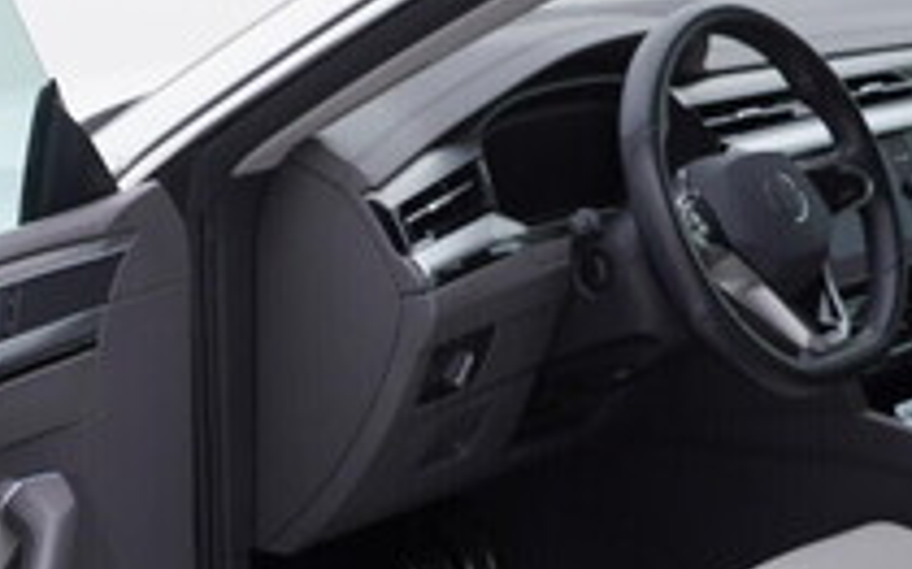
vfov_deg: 13.5
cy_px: 441
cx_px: 369
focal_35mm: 96
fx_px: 2385
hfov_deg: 21.6
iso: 125
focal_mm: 24
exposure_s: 1/60
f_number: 4
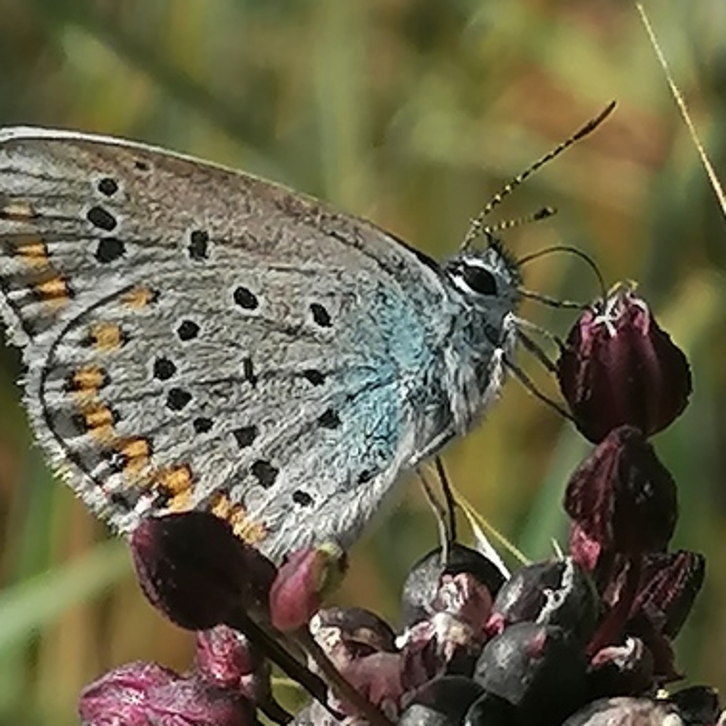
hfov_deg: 7.3
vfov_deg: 7.3
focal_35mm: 240
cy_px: 579
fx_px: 5695
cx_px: 421
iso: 50
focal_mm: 4.75
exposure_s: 1/976
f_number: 1.8
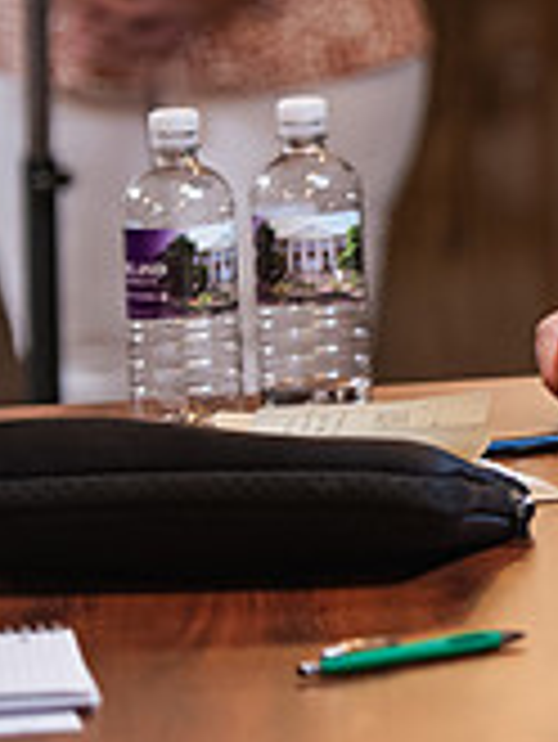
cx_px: 1192
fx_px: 8715
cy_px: 2
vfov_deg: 4.9
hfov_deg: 3.6
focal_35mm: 406
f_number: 3.2
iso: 800
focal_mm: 120
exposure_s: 1/160
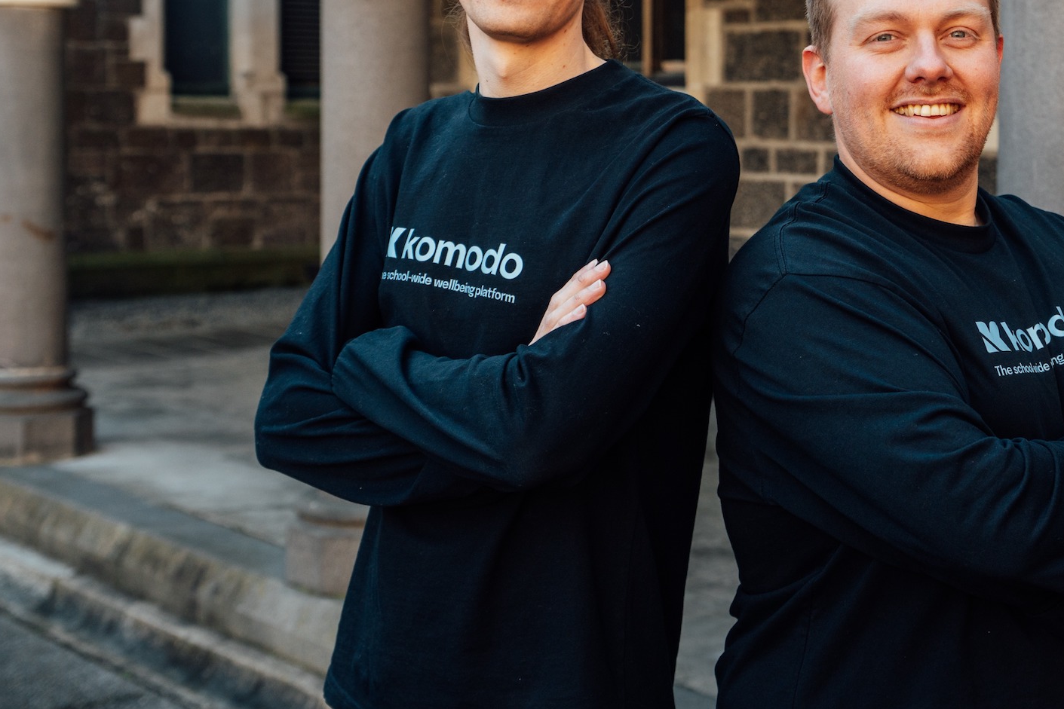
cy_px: 205
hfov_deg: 32.1
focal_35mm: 62
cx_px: 709
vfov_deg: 21.8
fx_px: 1833
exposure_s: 1/320
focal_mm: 35
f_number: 3.5
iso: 320
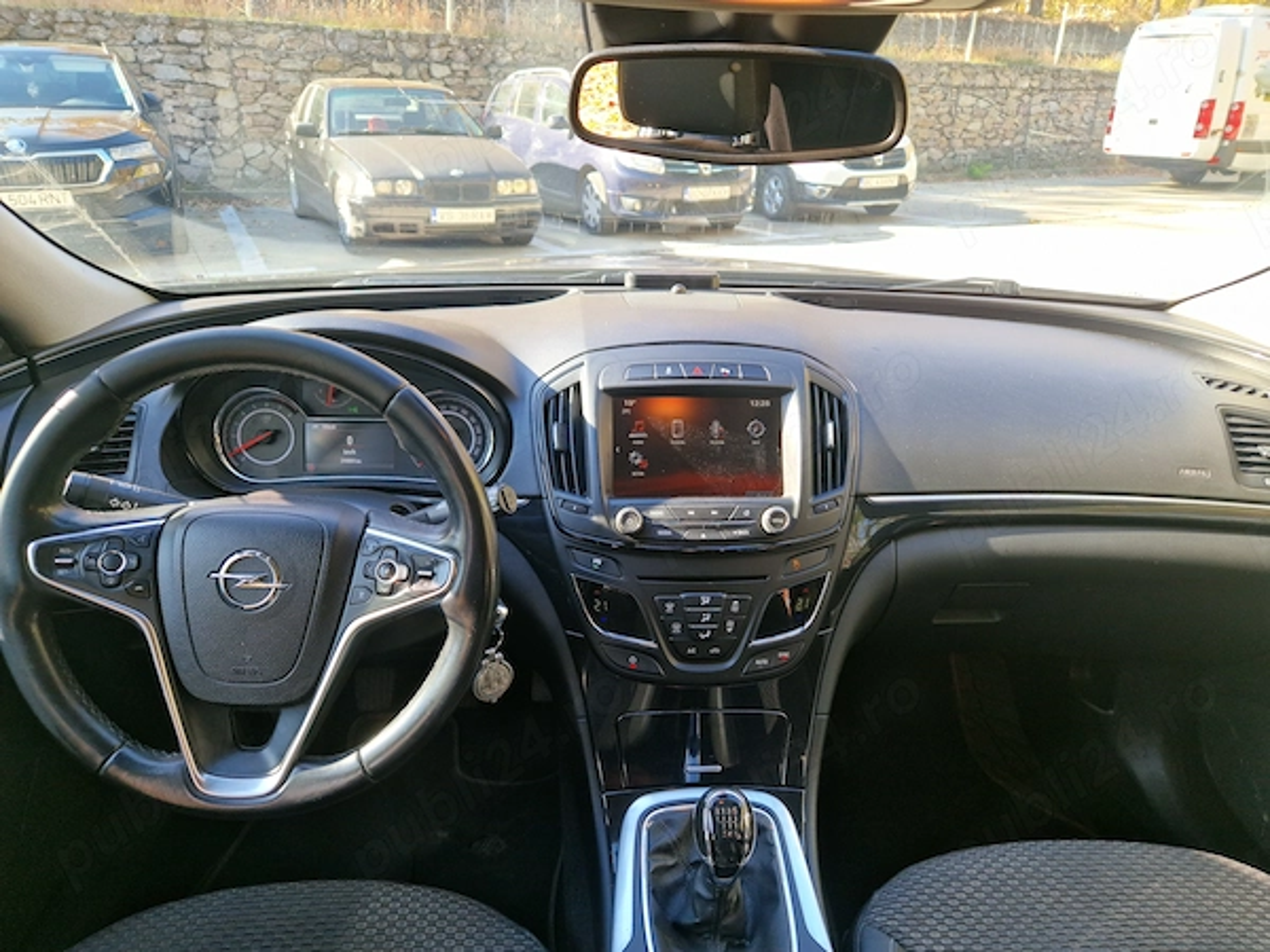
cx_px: 635
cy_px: 476
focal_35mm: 23
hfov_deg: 73.9
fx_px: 844
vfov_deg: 58.9
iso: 50
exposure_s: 1/50
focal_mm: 5.4
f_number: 1.8
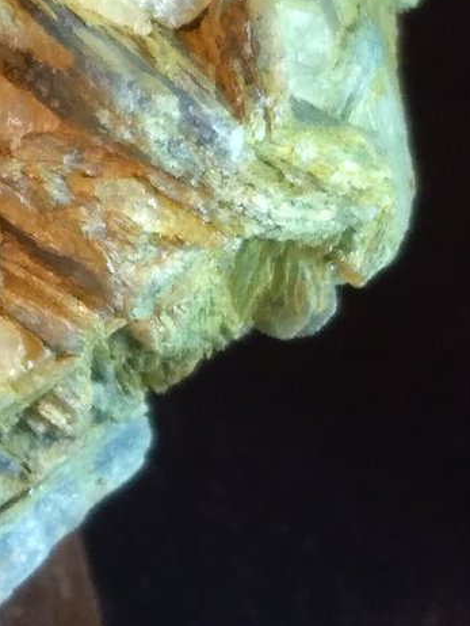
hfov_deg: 14.7
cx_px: -337
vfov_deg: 21.5
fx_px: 1628
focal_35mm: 90
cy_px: 133
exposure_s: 1/33.3
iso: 220
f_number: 2
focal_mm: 3.54
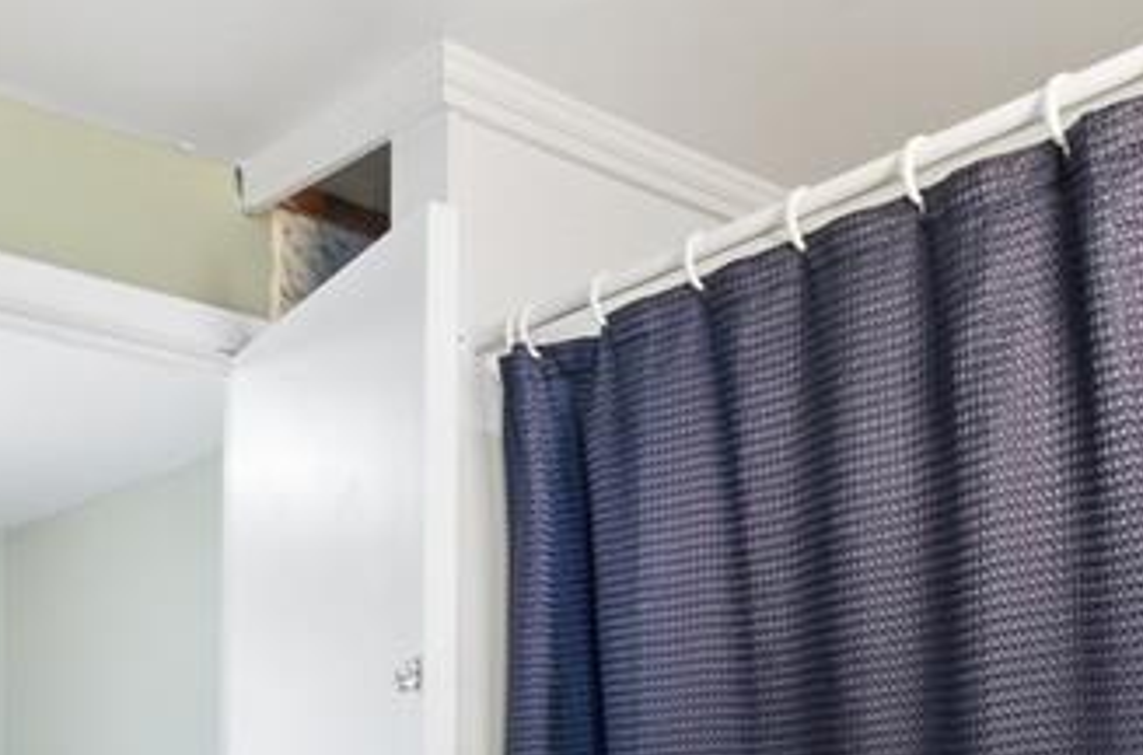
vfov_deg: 26.2
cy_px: 839
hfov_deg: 41.4
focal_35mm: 47
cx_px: 364
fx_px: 1488
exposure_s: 1/3.33
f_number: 9
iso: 250
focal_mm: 10
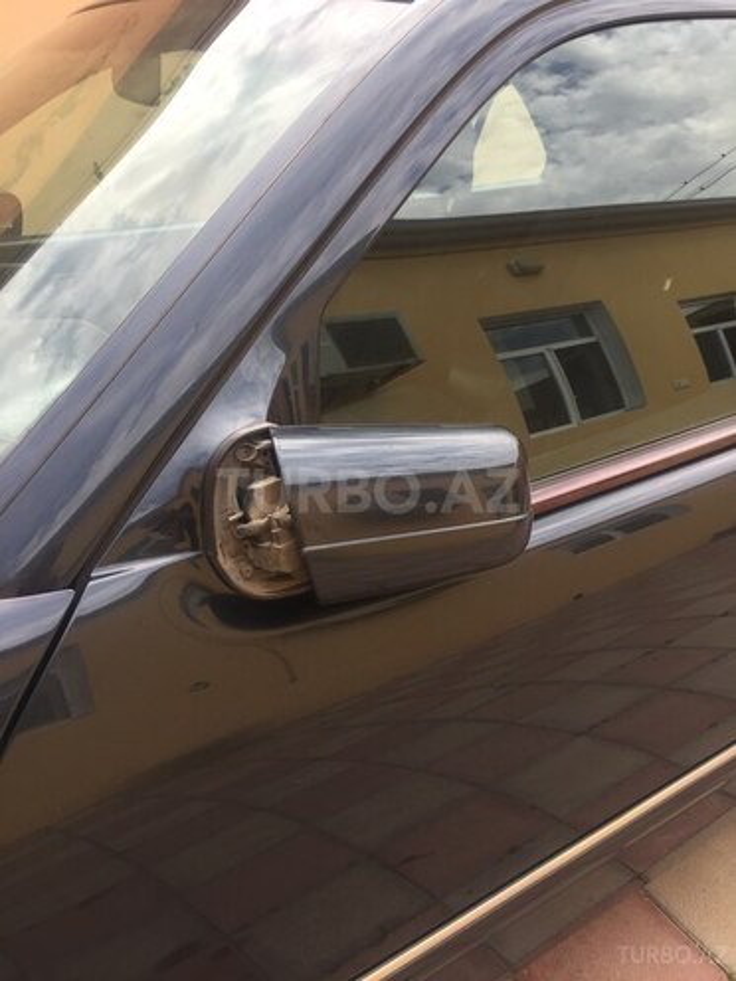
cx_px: 368
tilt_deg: -26.4
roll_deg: -3.0
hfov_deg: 48.2
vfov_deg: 61.7
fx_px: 822
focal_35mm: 29
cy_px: 490
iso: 32
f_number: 2.2
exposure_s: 1/494
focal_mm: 4.15
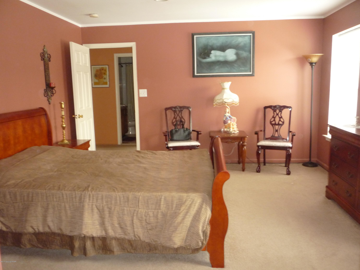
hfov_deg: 60.0
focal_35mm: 30
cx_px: 180
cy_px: 135
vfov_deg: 46.8
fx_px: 312
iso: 400
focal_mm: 5.2
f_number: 3.3
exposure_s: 1/8
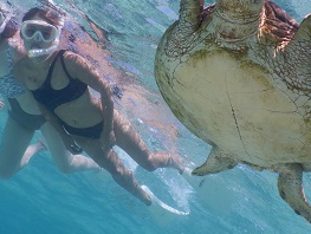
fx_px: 378
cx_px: 146
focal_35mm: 42
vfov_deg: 34.3
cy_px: 89
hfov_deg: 44.7
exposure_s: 1/1250
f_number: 4.1
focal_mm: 4.3
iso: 125
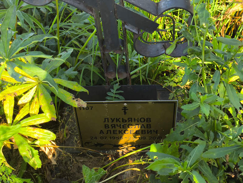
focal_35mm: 50
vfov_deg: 29.1
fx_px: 351
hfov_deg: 38.2
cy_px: 92
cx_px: 122
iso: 50
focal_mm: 4.71
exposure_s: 1/211
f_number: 1.7
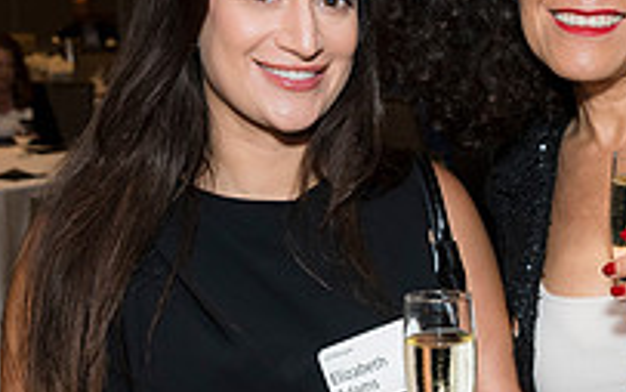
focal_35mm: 105
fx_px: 1792
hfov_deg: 19.7
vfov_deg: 12.5
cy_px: 255
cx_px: 453
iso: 800
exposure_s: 1/125
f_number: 5.6
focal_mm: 36
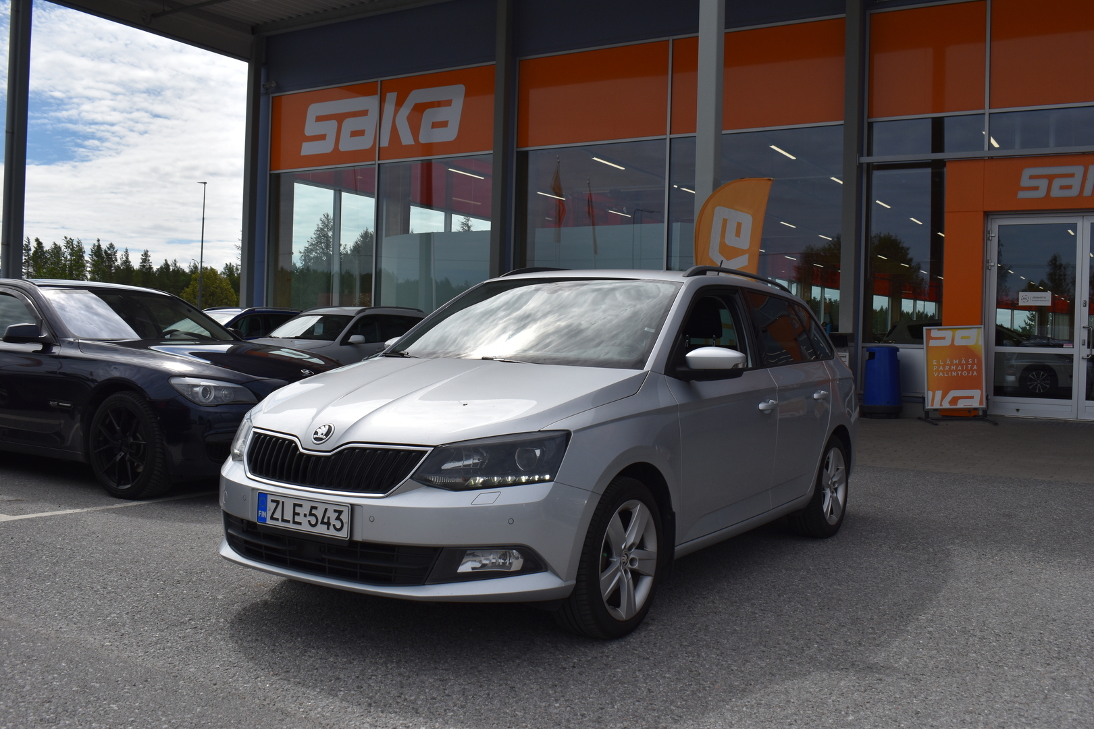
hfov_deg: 55.1
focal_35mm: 34
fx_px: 1048
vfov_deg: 38.4
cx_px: 547
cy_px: 364
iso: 200
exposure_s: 1/1000
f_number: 9.5
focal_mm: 23
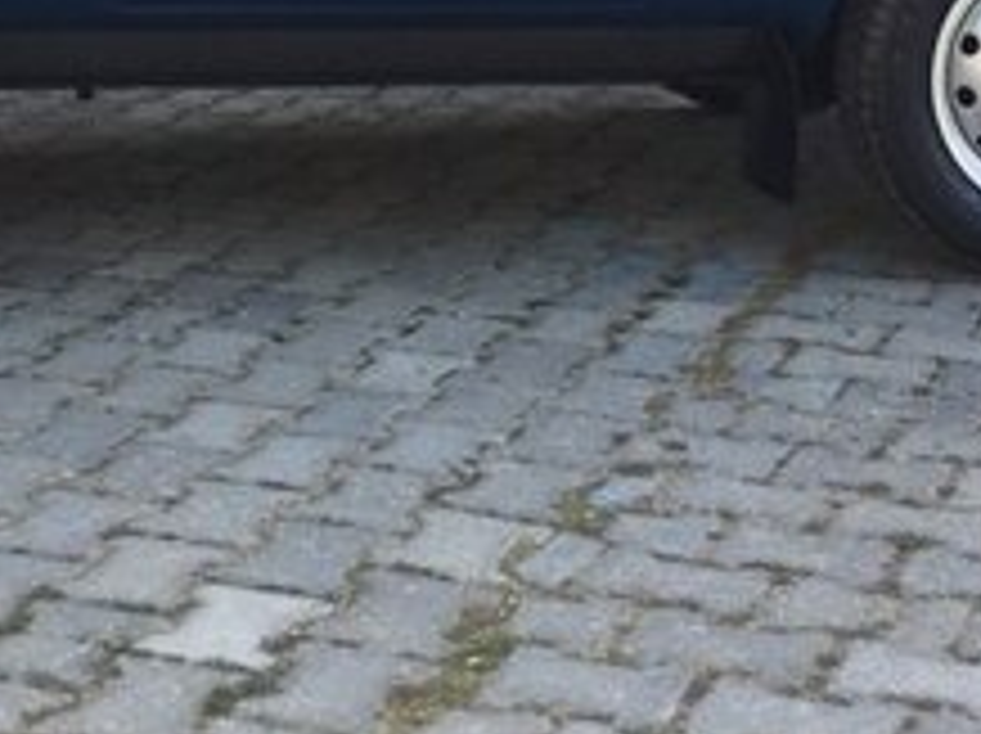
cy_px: -344
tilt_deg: -1.7
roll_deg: -0.6
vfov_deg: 15.5
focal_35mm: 88
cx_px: 256
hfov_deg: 22.1
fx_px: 2491
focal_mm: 4.15
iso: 32
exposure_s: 1/241
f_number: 2.2
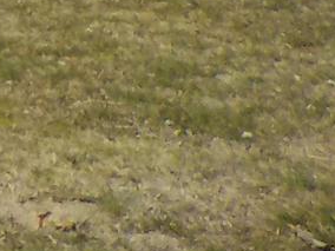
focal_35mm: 216
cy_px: -524
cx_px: -868
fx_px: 2090
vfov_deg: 6.3
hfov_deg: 7.4
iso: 125
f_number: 3.3
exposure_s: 1/1600
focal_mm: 4.1
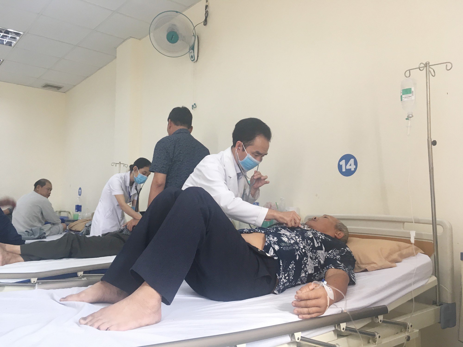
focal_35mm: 29
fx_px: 388
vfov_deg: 48.2
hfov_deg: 61.7
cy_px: 174
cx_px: 232
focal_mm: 4.15
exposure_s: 1/33
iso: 80
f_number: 2.2
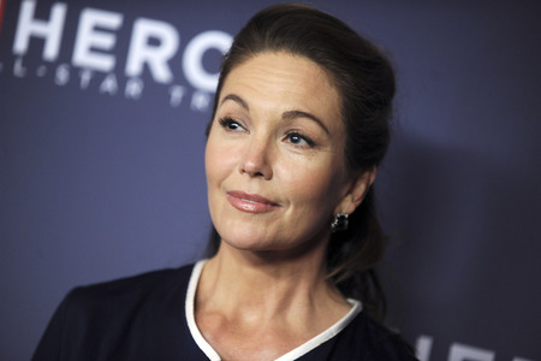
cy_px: 180
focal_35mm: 155
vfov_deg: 8.9
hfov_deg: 13.2
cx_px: 270
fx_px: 2329
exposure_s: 1/160
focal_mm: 155
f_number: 2.8
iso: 1600
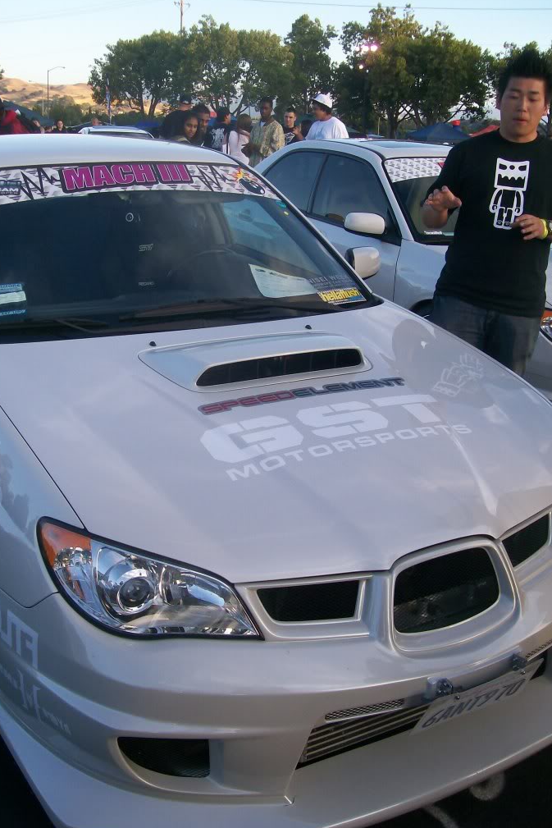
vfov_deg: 50.7
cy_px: 414
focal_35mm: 38
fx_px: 874
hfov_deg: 35.1
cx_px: 276
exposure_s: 1/285
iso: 80
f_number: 2.7
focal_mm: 6
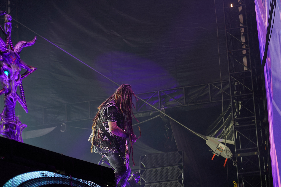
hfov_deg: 19.5
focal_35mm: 105
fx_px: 820
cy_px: 94
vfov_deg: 13.0
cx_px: 140
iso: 250
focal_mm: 105
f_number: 4
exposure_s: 1/125
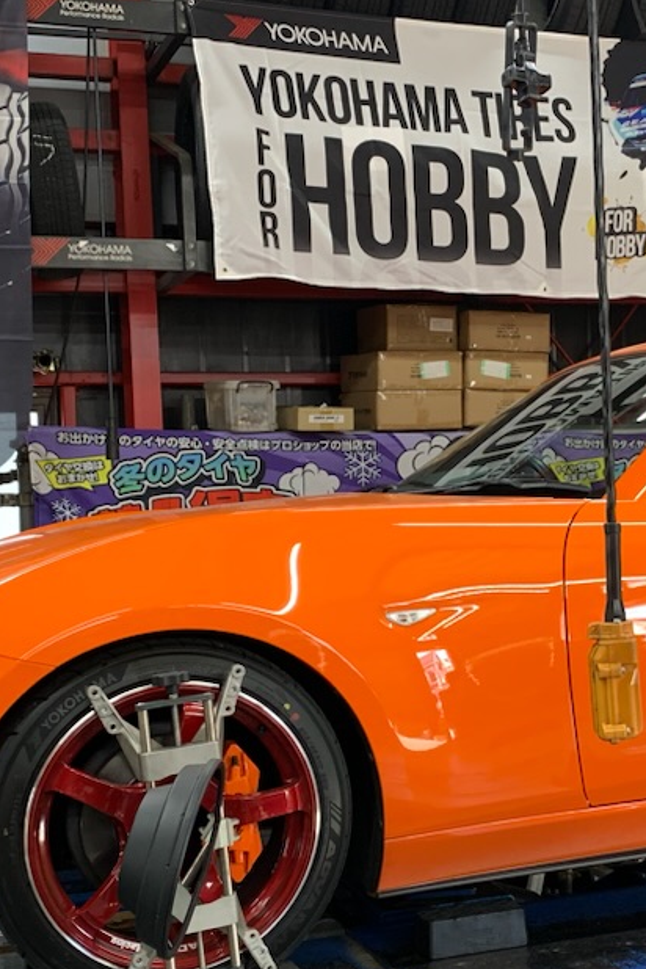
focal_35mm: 56
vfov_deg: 35.6
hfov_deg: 23.8
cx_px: 511
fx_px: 1507
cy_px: 536
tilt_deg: -2.2
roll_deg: +2.8
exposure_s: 1/60
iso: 200
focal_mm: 4.25
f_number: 1.8
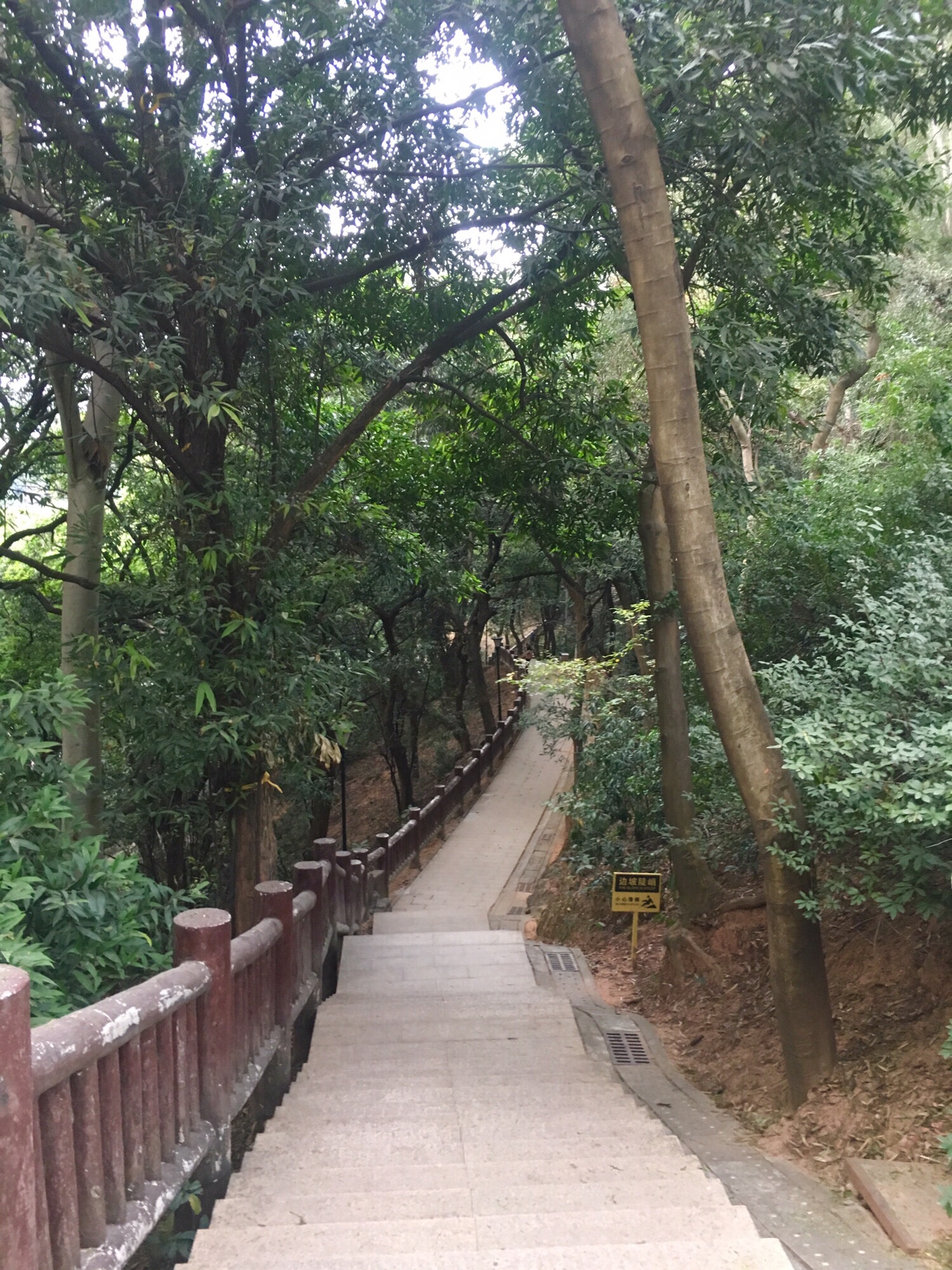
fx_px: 1063
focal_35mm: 29
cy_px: 635
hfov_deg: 48.2
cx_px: 476
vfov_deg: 61.7
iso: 160
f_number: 2.2
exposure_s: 1/33
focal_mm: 4.15
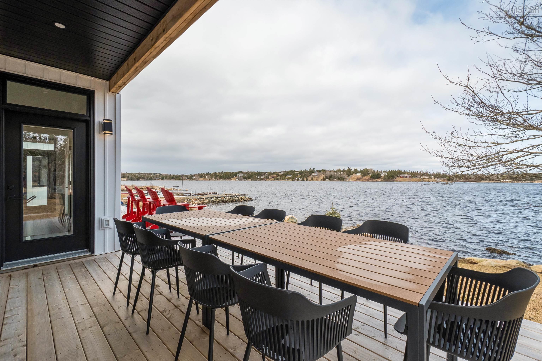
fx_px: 226
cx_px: 271
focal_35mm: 15
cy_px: 180
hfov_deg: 100.4
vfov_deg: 77.3
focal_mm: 10
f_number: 6.3
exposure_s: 1/1250
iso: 400
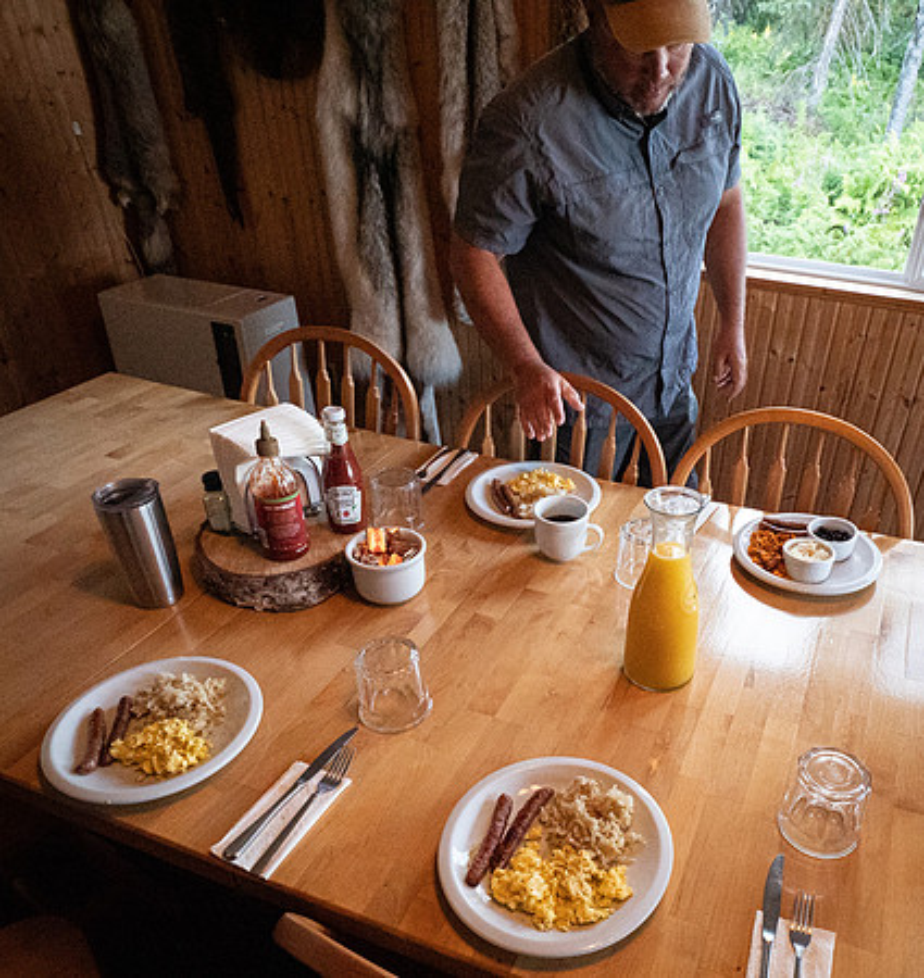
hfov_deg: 61.5
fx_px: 756
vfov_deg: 64.8
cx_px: 605
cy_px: 613
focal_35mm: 24
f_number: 4
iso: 3200
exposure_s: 1/250
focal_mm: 8
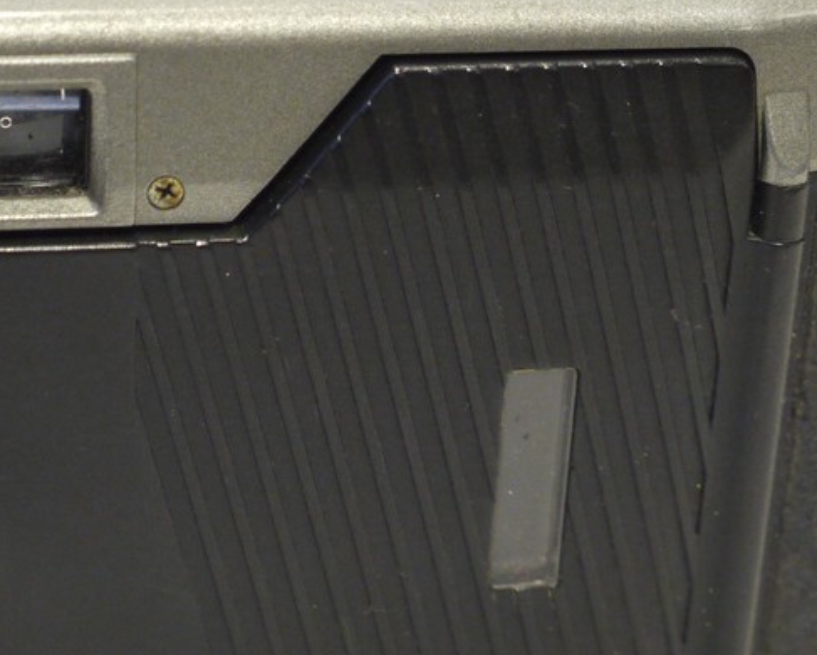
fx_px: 3604
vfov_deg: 10.4
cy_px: 442
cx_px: 50
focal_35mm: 149
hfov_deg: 12.8
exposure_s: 1/30
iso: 800
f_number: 5.4
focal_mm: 31
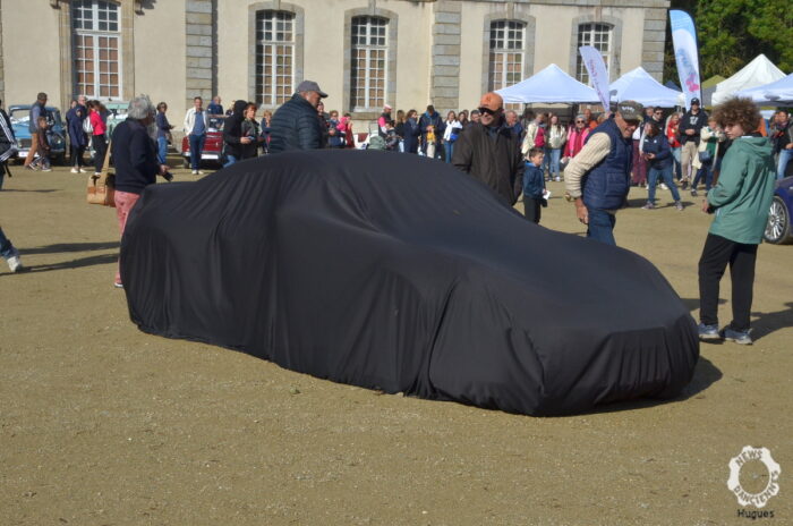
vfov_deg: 23.7
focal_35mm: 57
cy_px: 263
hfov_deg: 35.1
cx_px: 396
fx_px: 1253
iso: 640
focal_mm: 38
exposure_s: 1/1250
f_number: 14
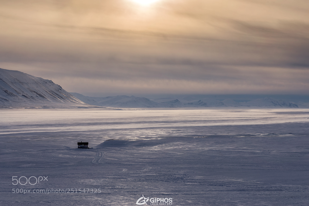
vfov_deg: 20.6
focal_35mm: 66
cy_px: 103
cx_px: 154
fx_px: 567
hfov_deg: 30.5
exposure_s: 1/250
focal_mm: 66
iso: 100
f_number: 11
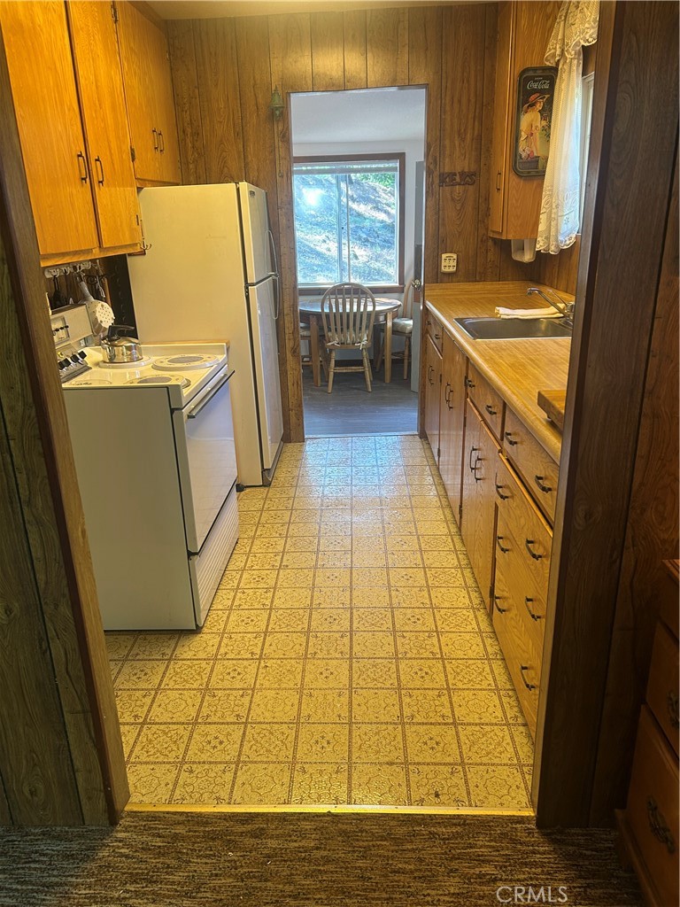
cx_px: 340
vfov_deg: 67.3
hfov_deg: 53.1
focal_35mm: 26
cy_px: 454
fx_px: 681
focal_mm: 5.7
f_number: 1.5
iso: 100
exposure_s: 1/60
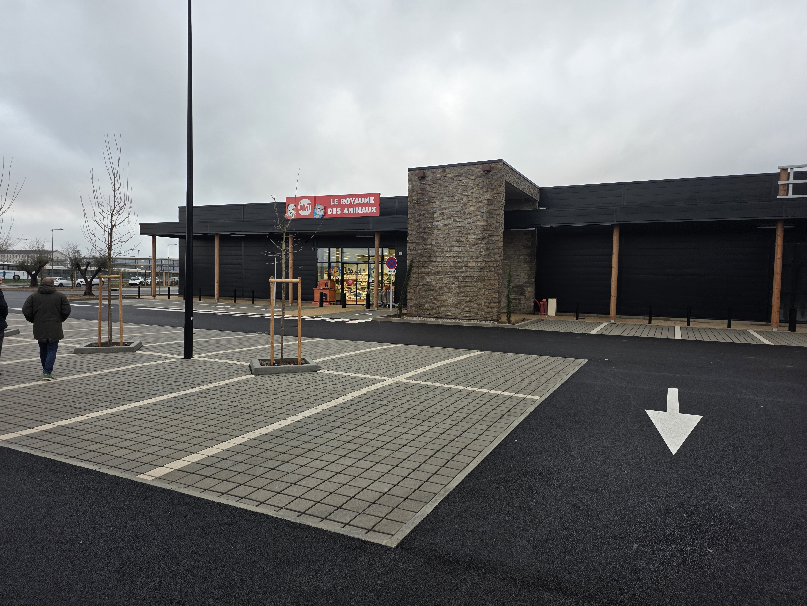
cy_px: 303
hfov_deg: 73.9
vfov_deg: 58.9
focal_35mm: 23
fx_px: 536
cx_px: 404
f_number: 1.7
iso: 64
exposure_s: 1/180
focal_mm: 6.25
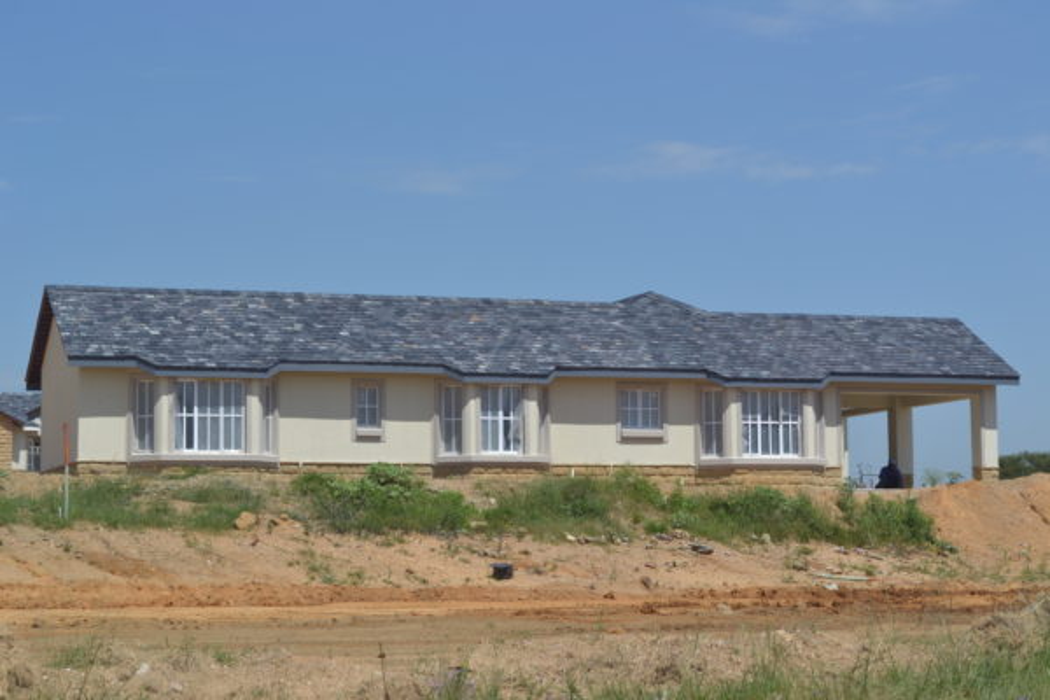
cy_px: 350
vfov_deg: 16.6
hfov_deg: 24.6
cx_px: 525
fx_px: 2406
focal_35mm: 82
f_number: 8
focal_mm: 55
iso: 100
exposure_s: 1/250
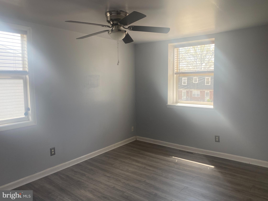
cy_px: 100
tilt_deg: -6.0
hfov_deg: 67.3
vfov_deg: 53.1
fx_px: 201
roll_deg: -0.2
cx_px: 134
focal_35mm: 26
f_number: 1.8
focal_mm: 4.25
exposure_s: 1/168
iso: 32
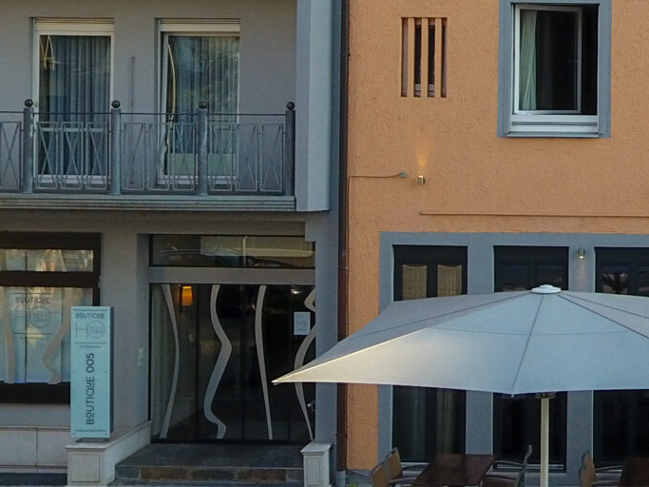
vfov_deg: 19.4
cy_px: 74
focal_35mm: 75
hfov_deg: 24.5
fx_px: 1406
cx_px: 686
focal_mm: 3.61
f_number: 2.8
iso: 100
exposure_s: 1/180
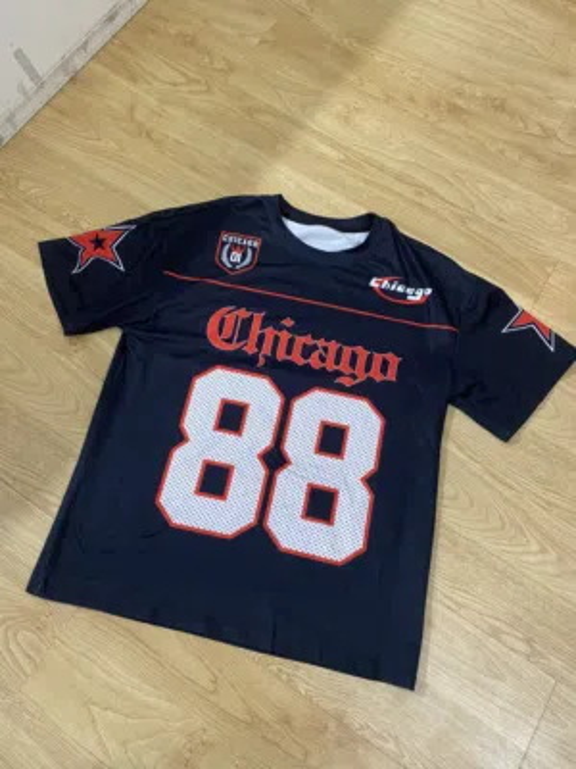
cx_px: 288
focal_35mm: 26
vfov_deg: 67.3
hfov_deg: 53.1
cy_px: 384
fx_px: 577
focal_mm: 4.25
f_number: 1.8
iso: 320
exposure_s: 1/50
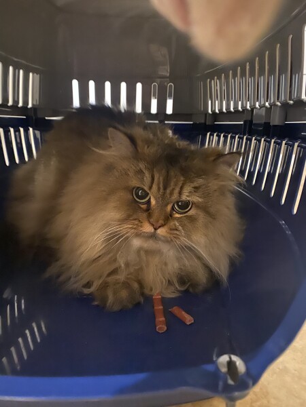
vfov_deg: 67.3
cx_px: 153
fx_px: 306
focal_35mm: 26
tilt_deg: -13.6
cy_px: 204
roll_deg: -2.0
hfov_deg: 53.1
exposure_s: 1/14
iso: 1600
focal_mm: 4.25
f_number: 1.8
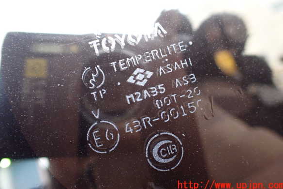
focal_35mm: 32
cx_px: 142
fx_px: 252
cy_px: 82
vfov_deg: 41.0
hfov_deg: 58.7
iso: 800
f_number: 2.3
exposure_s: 1/60
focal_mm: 5.4
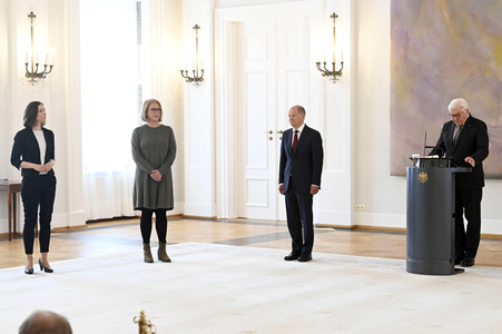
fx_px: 975
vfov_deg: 19.4
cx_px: 251
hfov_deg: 28.9
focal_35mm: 70
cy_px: 167
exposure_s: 1/320
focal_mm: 70
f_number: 5.6
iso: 6400
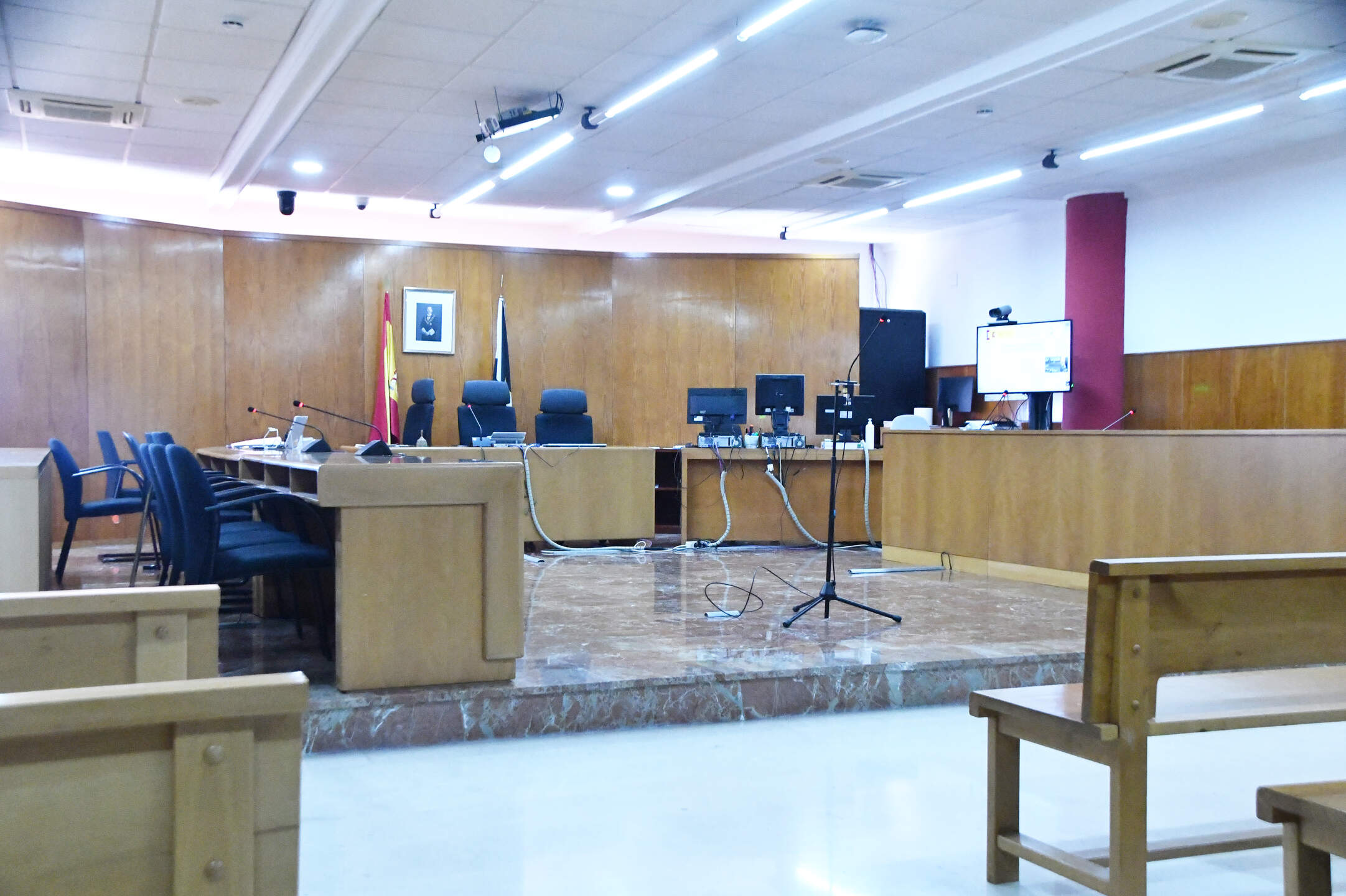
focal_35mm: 39
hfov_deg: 49.6
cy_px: 448
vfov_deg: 34.2
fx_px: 1457
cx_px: 673
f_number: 7.1
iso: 6400
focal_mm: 26
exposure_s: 1/100
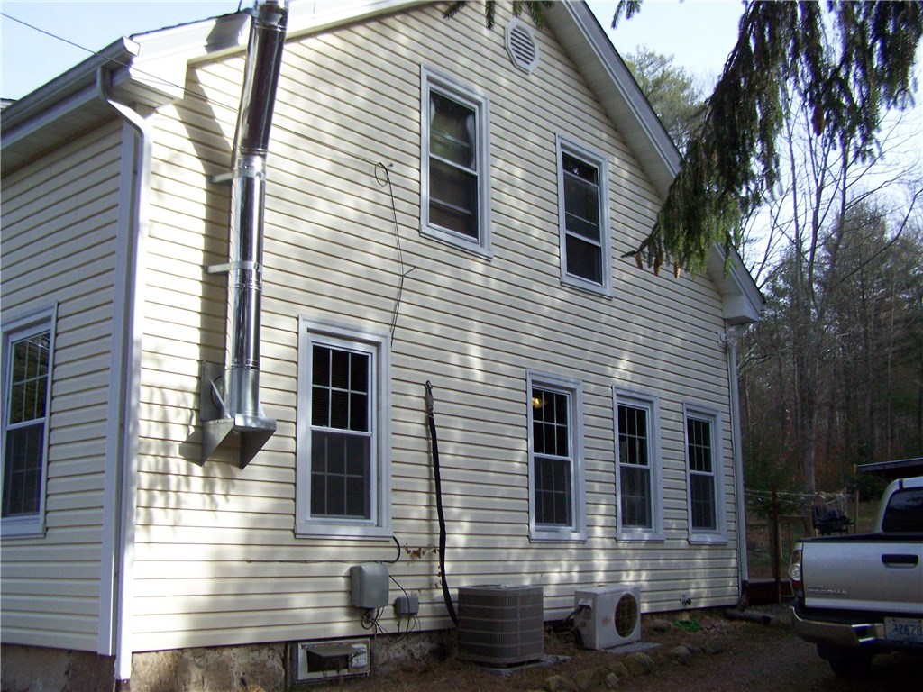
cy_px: 346
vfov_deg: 37.7
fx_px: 1013
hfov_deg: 49.0
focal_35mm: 38
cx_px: 462
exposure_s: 1/1000
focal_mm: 6.3
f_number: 2.8
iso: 160
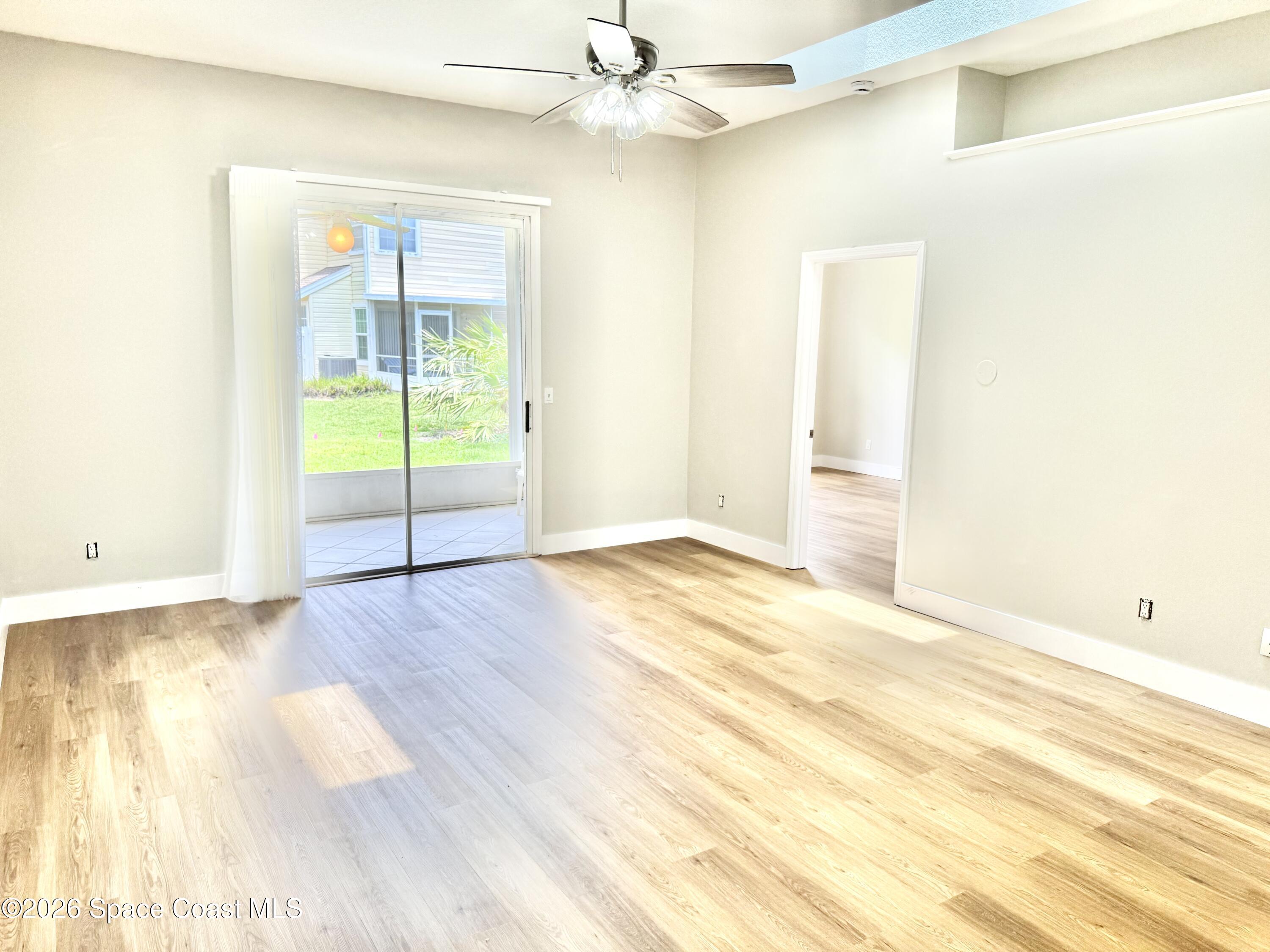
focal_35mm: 24
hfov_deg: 71.6
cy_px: 476
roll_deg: -1.6
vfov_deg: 56.8
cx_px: 635
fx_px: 881
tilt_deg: -9.8
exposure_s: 1/271
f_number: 1.78
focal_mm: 6.76
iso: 64
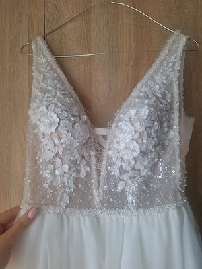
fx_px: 179
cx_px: 101
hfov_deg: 58.9
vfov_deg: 73.9
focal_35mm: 23
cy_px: 134
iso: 160
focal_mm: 5.54
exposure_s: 1/50
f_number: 1.8
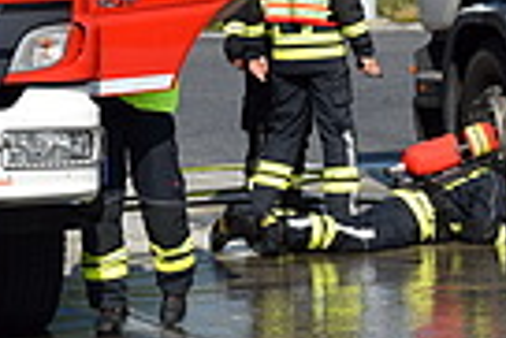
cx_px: 50
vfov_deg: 6.5
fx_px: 2955
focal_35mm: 210
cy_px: -58
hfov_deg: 9.7
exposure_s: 1/400
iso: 200
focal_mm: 40
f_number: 10
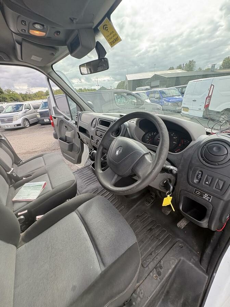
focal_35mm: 14
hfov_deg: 85.7
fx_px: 124
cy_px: 154
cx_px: 115
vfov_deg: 102.1
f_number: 2.2
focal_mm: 2.22
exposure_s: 1/134
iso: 50
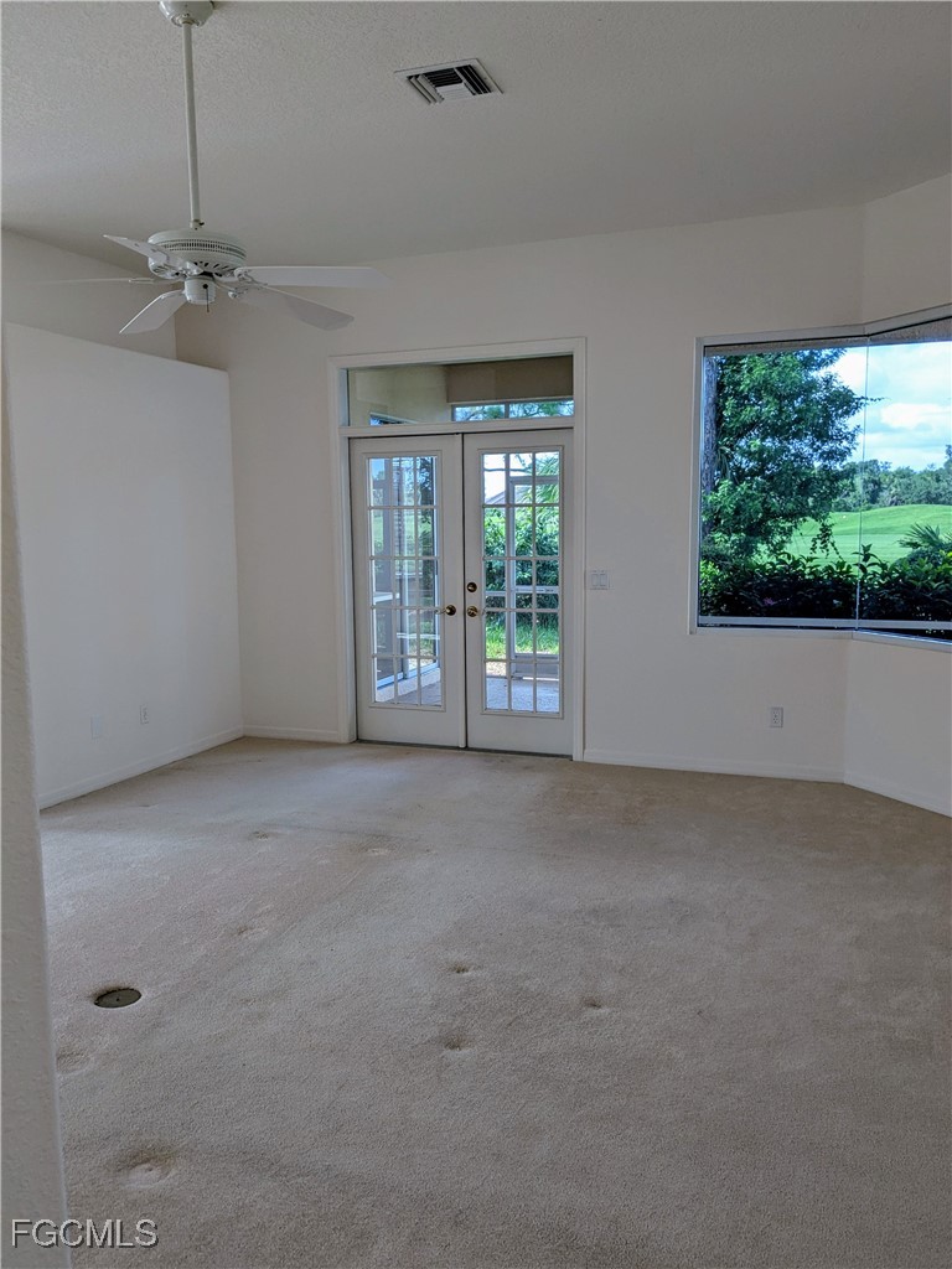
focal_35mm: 27
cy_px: 634
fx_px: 990
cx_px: 476
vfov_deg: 65.3
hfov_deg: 51.4
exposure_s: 1/275
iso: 59
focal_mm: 4.38
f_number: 1.73
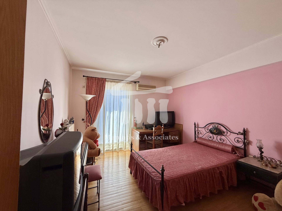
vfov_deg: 85.7
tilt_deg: +2.3
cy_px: 106
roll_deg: -0.5
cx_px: 141
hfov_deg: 102.1
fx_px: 114
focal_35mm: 14
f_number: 2.2
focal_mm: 2.22
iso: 50
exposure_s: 1/195
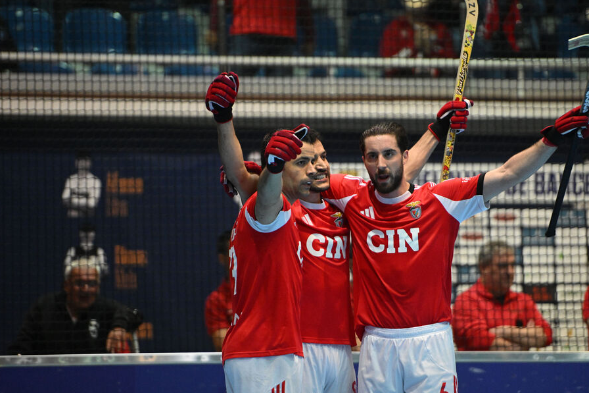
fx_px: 3451
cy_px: 234
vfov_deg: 6.5
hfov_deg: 9.8
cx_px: 341
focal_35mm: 211
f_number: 2.8
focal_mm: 175
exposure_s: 1/1250
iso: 6400
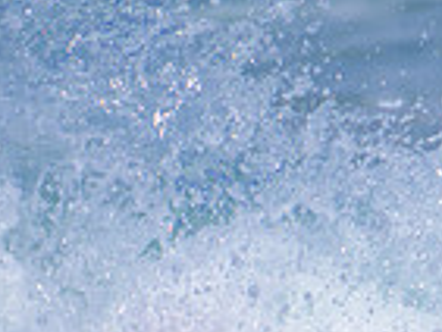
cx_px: 221
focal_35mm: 3795
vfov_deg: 0.4
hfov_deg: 0.5
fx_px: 48498
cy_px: 714
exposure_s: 1/2000
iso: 560
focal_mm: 800
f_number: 11
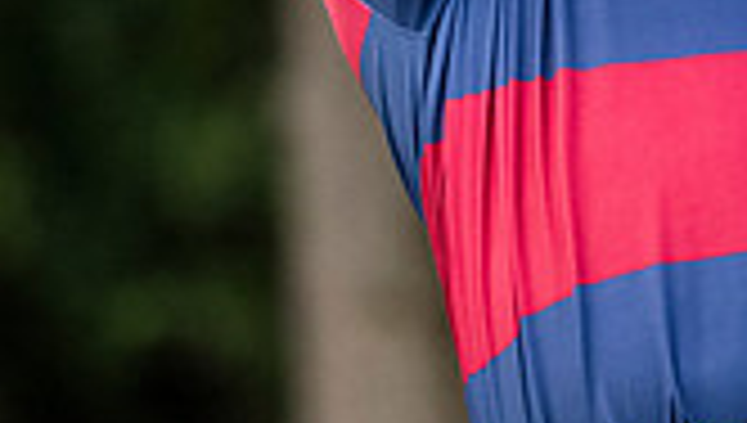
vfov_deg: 0.5
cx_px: 220
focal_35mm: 2247
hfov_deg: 1.0
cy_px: -407
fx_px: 44579
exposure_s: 1/1000
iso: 1600
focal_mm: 410
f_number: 5.6
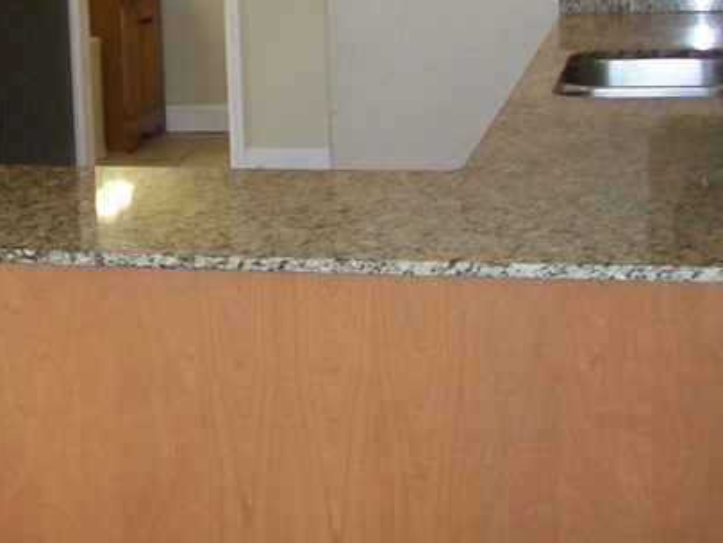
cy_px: -14
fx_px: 1797
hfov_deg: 21.6
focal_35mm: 86
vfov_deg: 16.8
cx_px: -62
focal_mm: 6.1
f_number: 2.7
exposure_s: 1/60
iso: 160
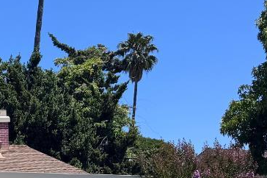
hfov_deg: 17.8
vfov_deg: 12.7
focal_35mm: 103
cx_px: -132
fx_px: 763
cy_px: 257
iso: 80
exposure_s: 1/7092
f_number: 1.78
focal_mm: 6.76
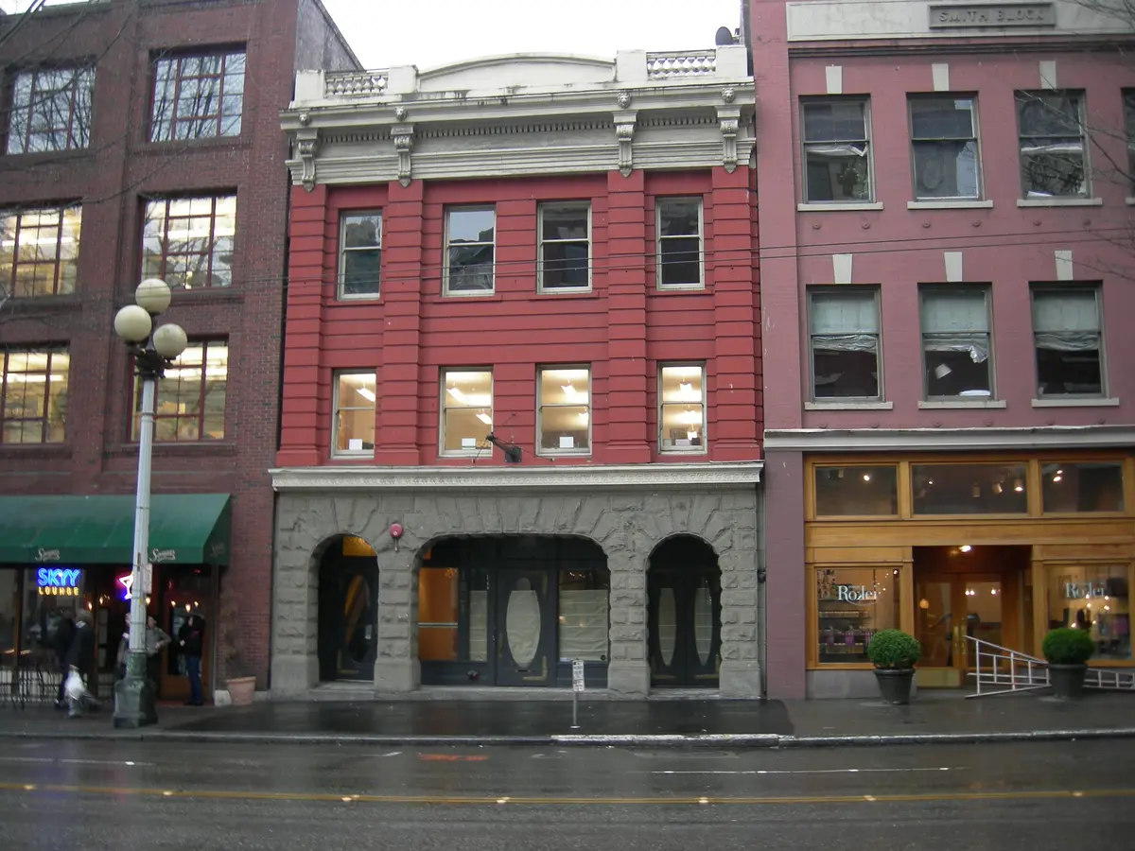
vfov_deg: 39.7
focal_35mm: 36
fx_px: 1180
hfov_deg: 51.4
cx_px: 568
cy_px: 426
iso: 64
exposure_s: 1/15.6
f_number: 2.7
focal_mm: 7.5
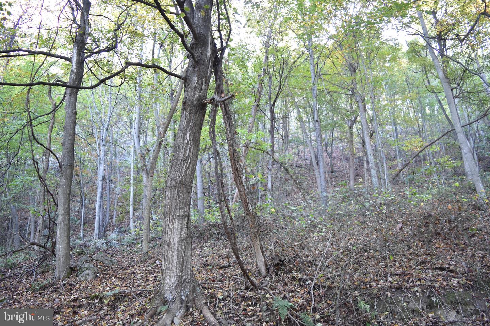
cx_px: 245
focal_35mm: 27
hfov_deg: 67.4
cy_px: 163
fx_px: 367
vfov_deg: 47.9
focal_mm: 18
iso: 400
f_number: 3.5
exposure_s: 1/40
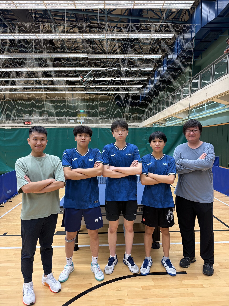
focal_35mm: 24
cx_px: 114
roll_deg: +1.4
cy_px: 153
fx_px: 212
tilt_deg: -5.0
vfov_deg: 71.6
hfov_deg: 56.8
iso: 160
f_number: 1.78
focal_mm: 6.76
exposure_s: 1/50
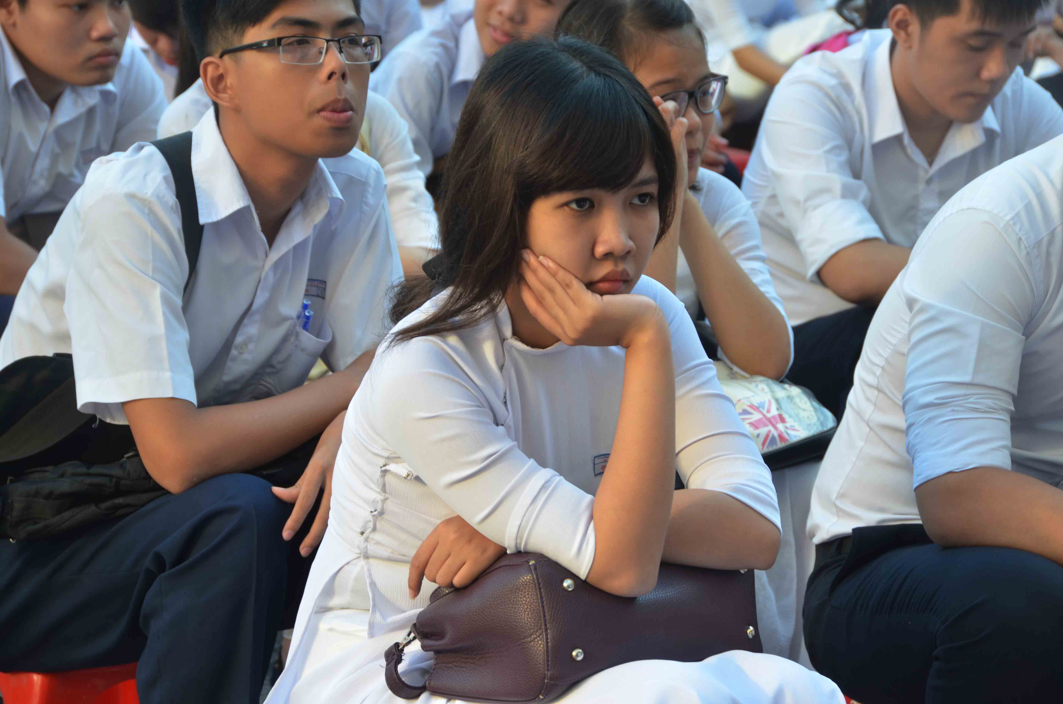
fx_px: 4199
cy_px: 352
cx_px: 532
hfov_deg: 14.4
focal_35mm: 142
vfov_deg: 9.6
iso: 320
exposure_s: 1/100
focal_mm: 95
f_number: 7.1
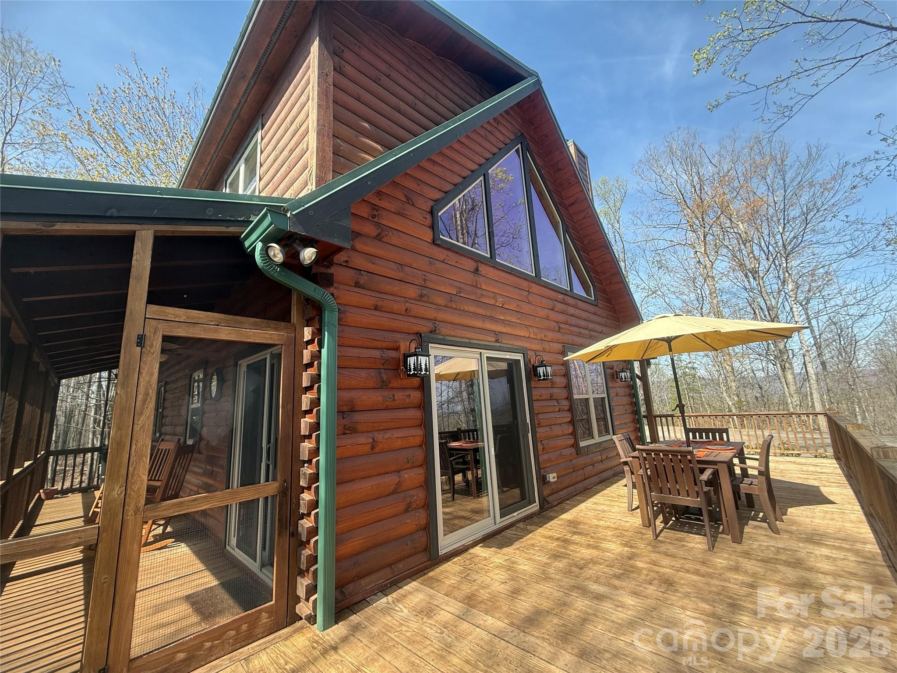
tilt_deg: +11.8
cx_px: 448
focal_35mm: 14
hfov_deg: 102.1
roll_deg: +3.3
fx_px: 363
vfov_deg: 85.7
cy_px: 336
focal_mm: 2.22
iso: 64
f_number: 2.2
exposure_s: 1/321
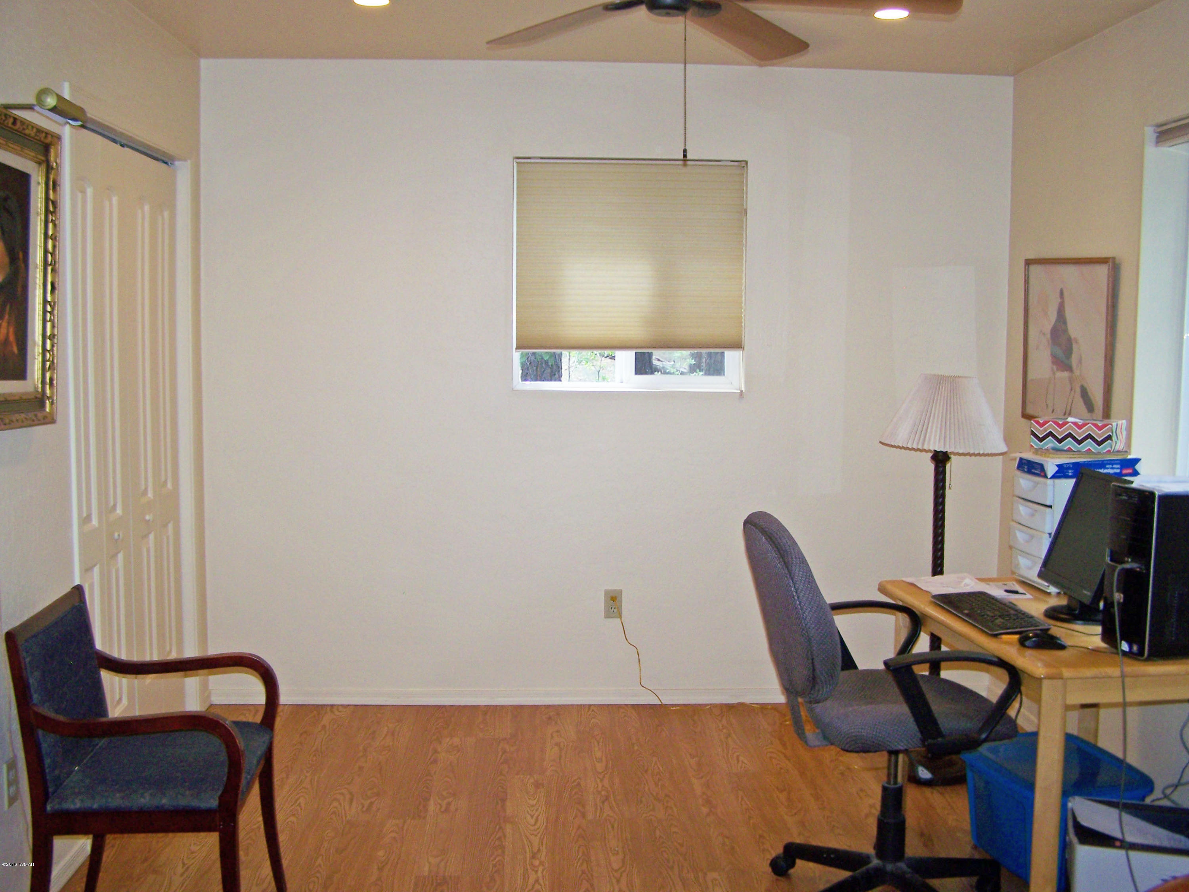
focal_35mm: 38
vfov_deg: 37.7
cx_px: 594
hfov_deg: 49.0
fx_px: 1305
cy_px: 446
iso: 80
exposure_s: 1/60
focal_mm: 6.3
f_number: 2.8
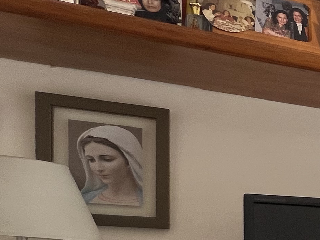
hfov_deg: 20.6
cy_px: 293
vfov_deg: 23.7
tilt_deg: -1.4
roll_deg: +0.3
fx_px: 518
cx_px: 605
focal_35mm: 56
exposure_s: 1/141
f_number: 1.8
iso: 32
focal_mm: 1.57
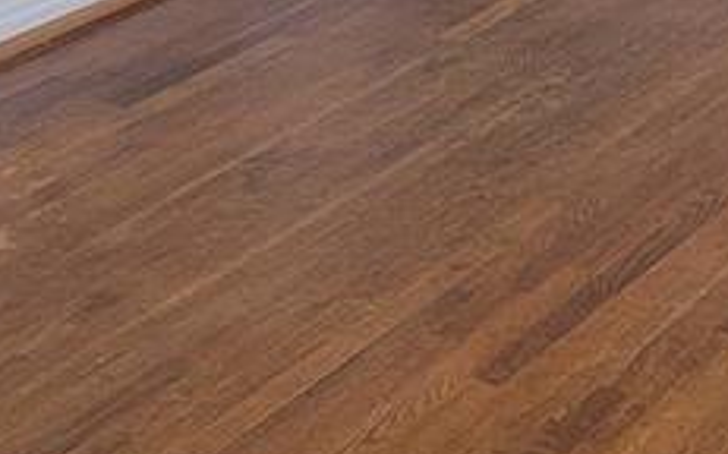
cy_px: -104
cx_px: 570
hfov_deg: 18.3
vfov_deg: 11.3
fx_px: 2240
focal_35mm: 113
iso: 200
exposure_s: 1/120
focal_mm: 6.7
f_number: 1.8
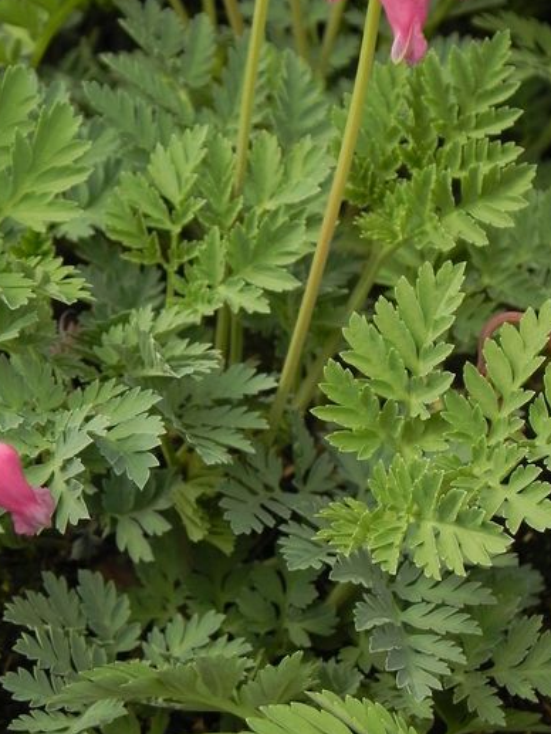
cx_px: 203
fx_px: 2461
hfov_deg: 12.8
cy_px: 195
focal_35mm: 116
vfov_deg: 16.9
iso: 160
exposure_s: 1/500
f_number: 4
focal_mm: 13.4
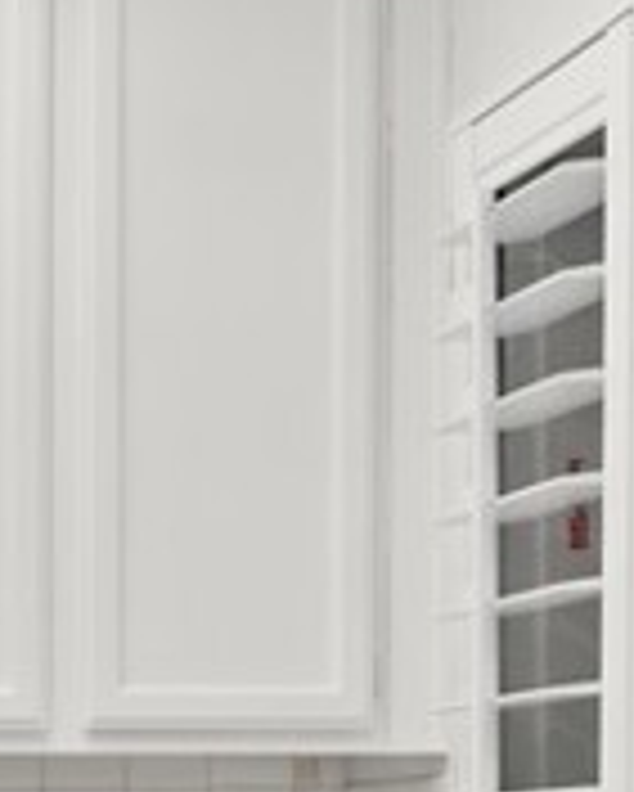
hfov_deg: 12.6
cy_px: 902
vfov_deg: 17.0
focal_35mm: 109
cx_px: -580
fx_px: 2554
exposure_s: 1/8
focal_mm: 20
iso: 320
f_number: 8
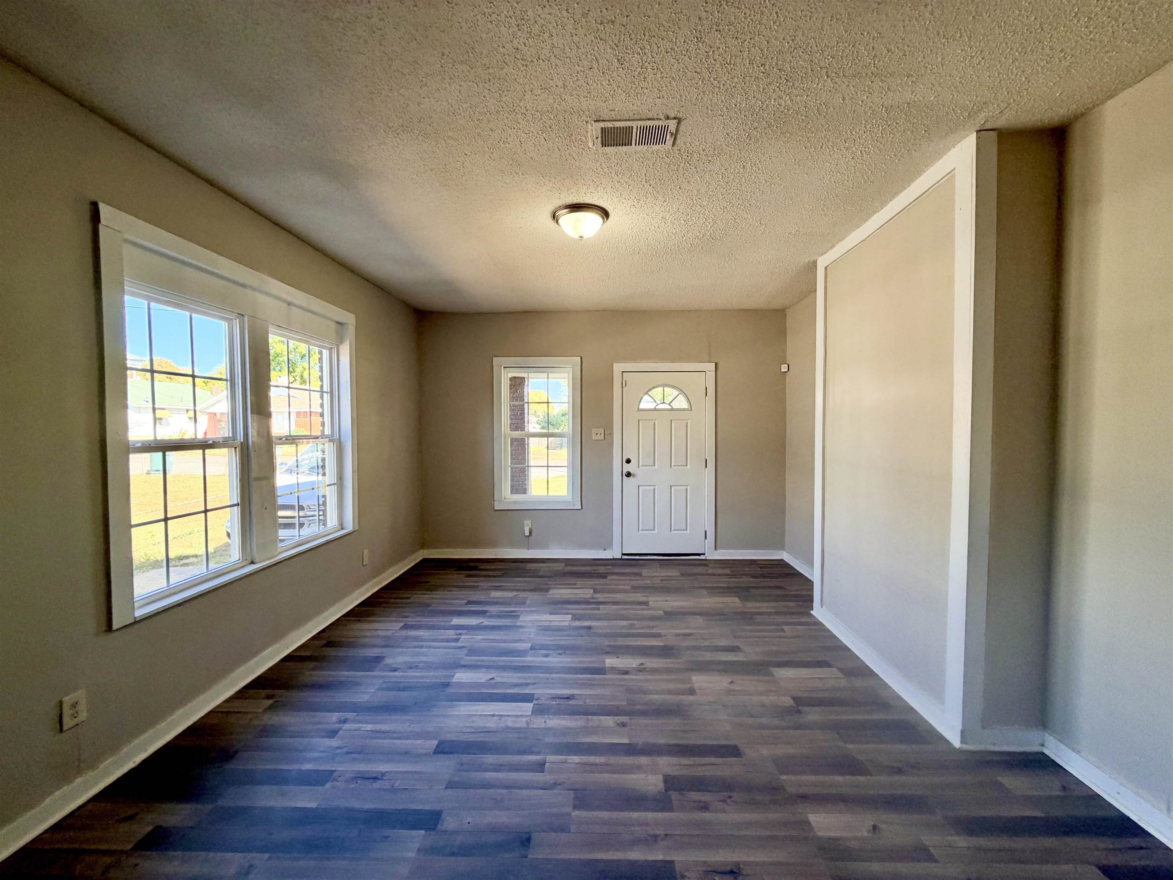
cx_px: 586
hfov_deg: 102.1
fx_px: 474
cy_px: 440
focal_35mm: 14
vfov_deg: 85.7
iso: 160
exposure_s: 1/120
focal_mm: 2.22
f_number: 2.2
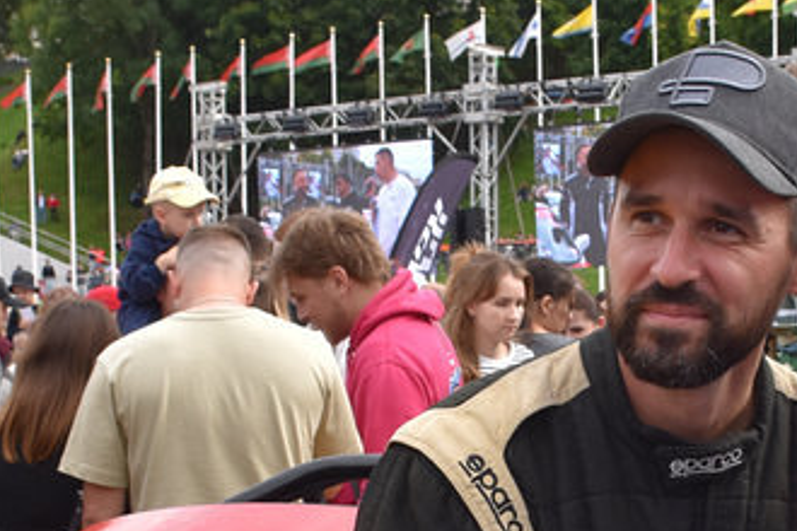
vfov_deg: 14.4
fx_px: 2059
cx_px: 591
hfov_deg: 21.7
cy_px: 553
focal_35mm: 93
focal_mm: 20
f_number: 8
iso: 200
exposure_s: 1/250
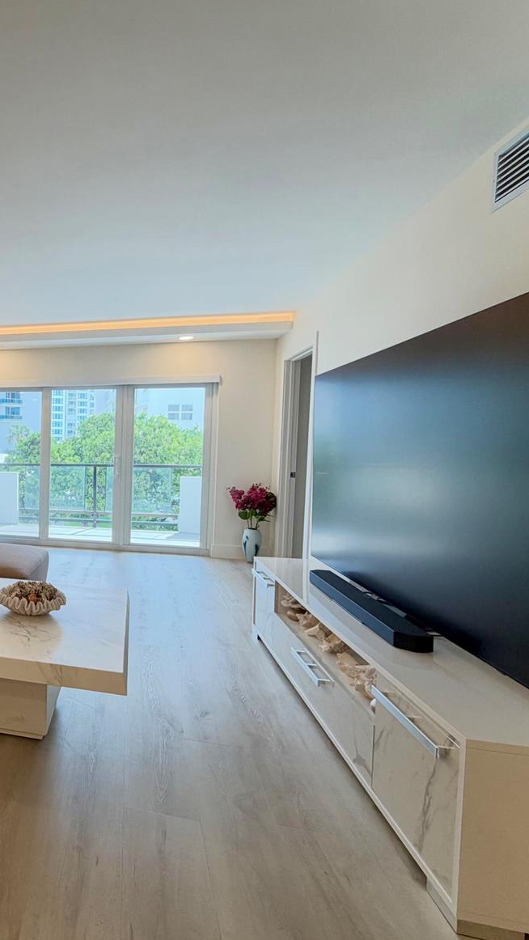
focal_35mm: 21
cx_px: -14
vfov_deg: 83.8
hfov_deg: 44.5
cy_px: 477
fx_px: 523
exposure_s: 1/120
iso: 80
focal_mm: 2.22
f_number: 2.2
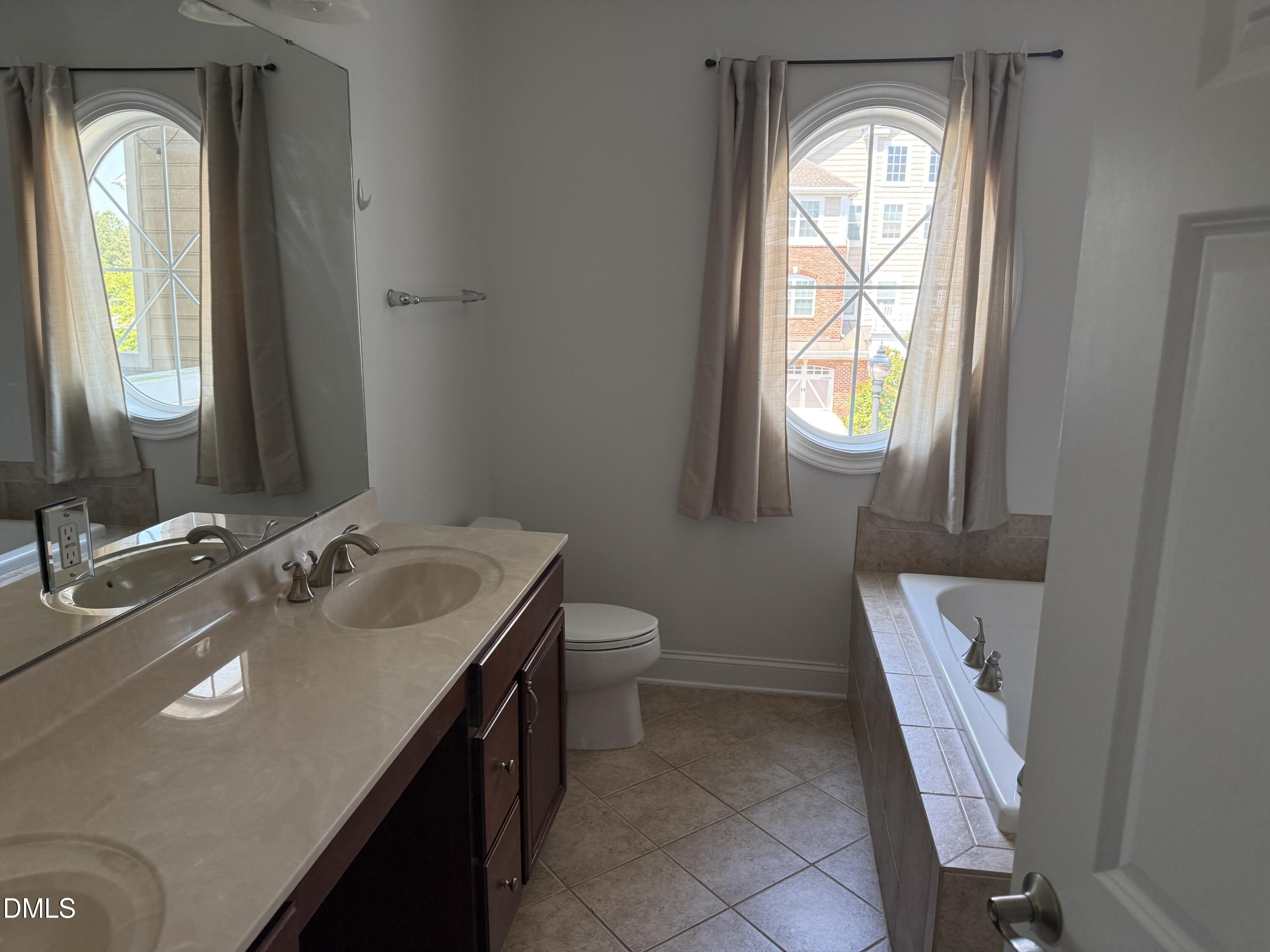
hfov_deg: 71.6
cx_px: 635
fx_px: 881
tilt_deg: -11.6
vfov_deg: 56.8
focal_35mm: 24
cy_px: 476
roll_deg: -0.2
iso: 200
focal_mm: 6.76
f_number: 1.78
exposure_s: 1/153
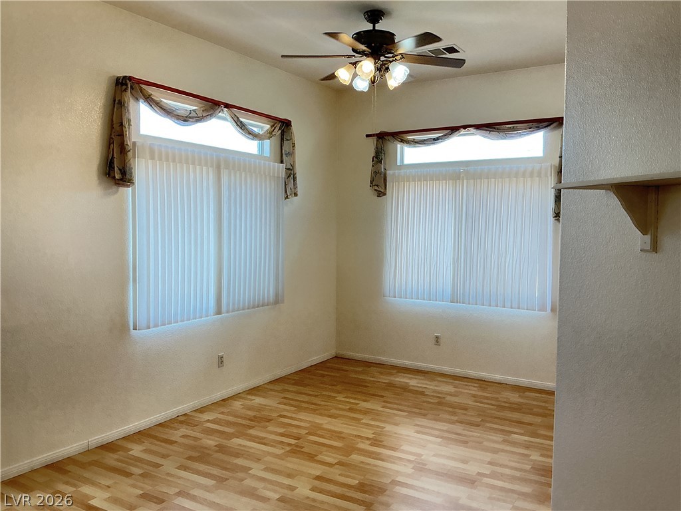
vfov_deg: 48.2
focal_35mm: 29
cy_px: 256
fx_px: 571
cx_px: 340
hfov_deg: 61.7
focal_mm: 3
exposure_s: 1/60
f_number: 1.8
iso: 32
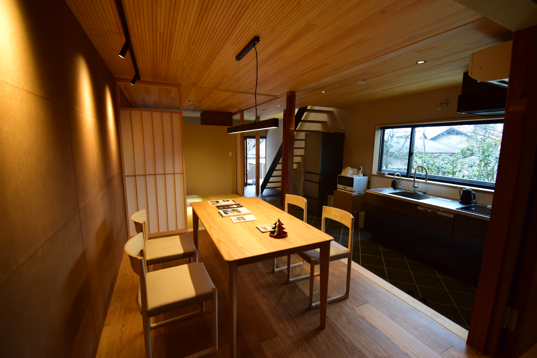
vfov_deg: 77.4
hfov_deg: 100.4
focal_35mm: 15
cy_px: 179
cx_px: 268
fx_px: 224
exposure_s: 1/45
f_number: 5.6
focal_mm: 10
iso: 1000
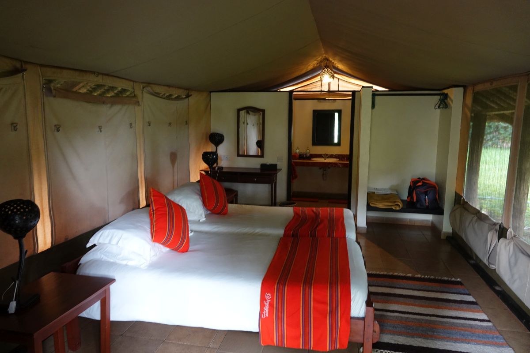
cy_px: 176
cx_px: 265
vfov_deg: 53.1
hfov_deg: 73.7
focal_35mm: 24
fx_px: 353
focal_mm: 8.8
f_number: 2.4
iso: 800
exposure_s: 1/25
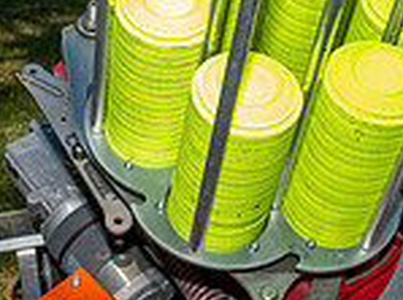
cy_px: 46
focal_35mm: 90
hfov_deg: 21.8
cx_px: 216
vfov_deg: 16.2
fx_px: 1045
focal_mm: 24
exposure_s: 1/250
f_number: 6.3
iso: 50
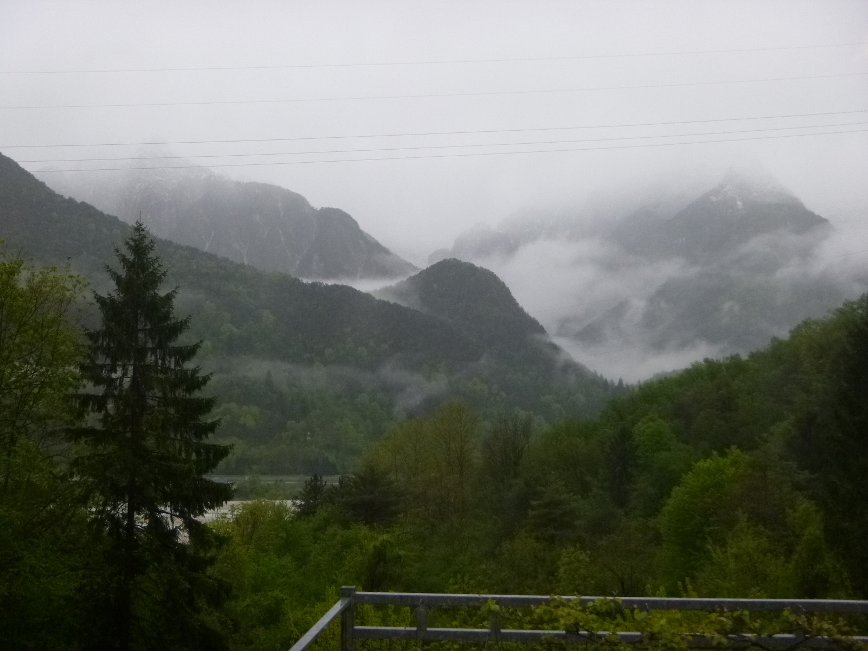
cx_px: 434
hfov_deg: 45.8
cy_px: 326
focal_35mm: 41
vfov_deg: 35.1
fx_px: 1028
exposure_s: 1/80
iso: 320
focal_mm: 7.3
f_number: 4.6
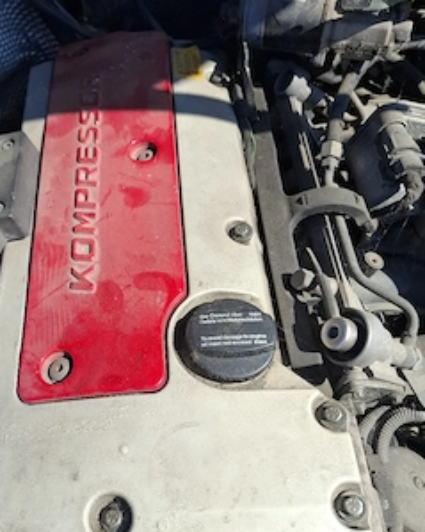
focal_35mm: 30
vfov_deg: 58.7
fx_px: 472
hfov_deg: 48.1
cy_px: 288
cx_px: 165
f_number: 1.8
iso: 50
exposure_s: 1/1111
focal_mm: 5.54
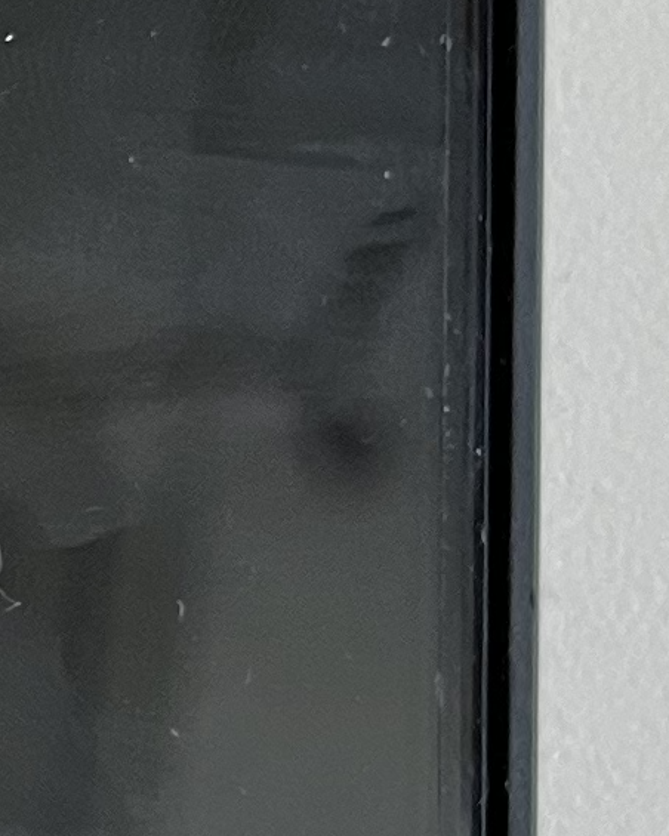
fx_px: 4480
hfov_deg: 8.2
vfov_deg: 10.6
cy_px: 595
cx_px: -511
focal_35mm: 181
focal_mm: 5.1
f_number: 1.6
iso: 80
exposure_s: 1/60
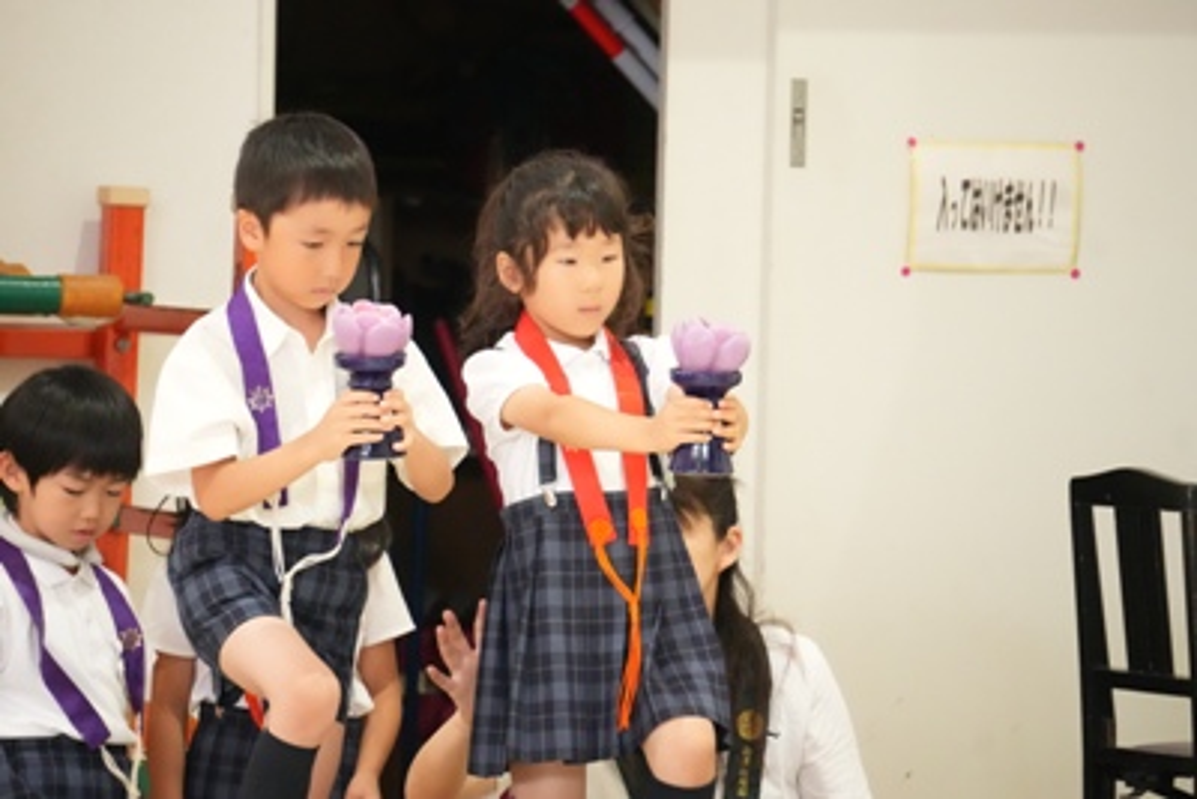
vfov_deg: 4.8
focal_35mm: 290
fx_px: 9629
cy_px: 400
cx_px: 598
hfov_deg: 7.1
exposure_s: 1/320
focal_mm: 193
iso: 8000
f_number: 6.3
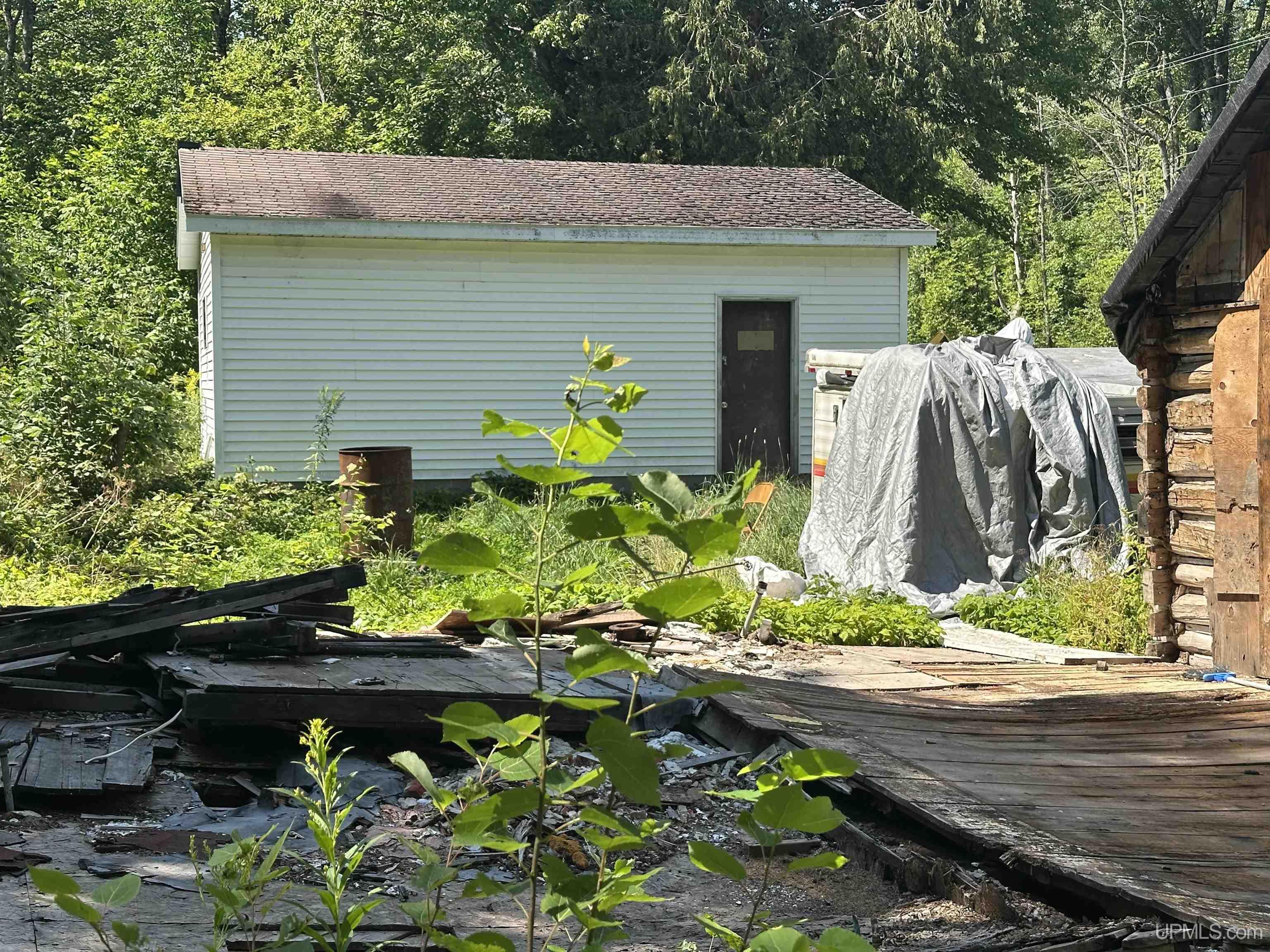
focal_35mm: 48
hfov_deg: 39.7
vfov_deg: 30.3
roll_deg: -0.5
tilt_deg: -1.8
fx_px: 1761
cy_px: 476
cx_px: 635
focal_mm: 6.86
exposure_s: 1/1880
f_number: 1.78
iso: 64
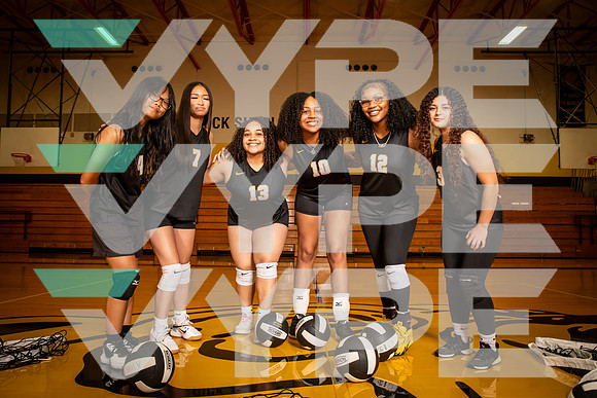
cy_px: 199
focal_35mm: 26
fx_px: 431
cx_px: 298
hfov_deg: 69.4
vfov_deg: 49.6
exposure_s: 1/320
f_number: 7.1
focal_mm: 26
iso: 800
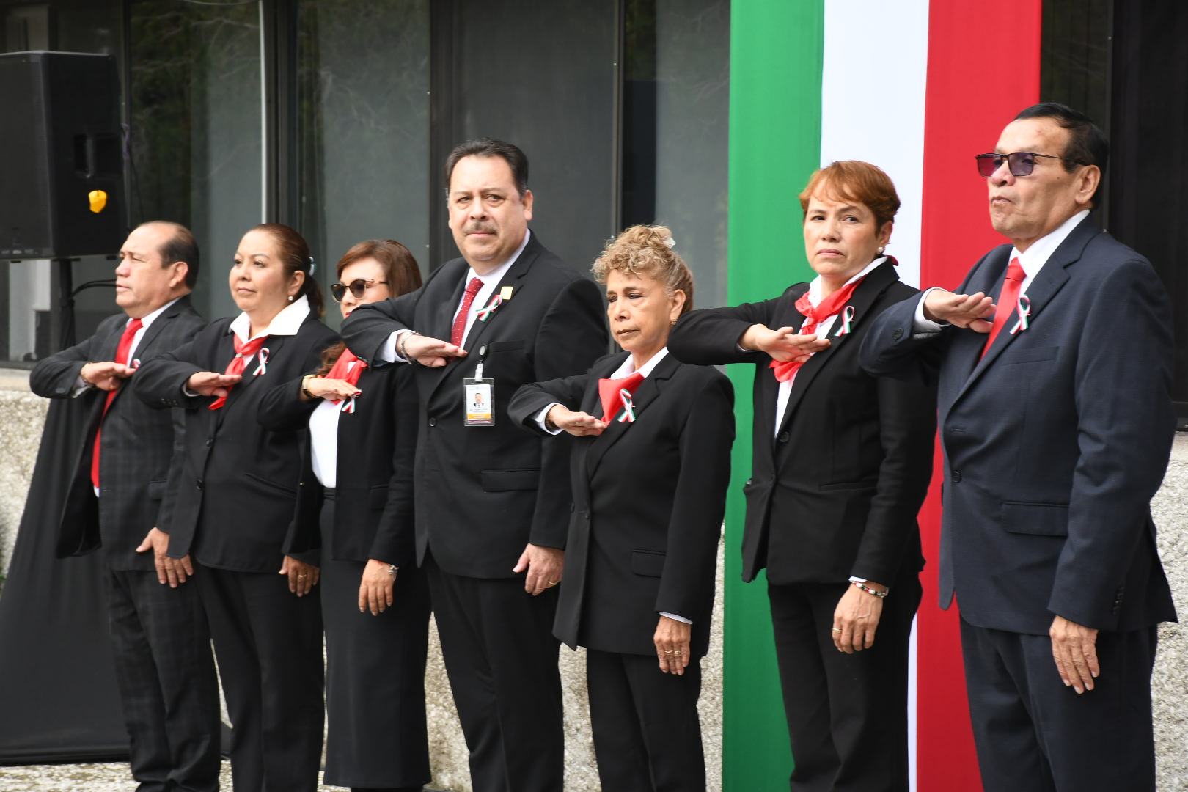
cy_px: 396
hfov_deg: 15.2
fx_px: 4455
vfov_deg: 10.2
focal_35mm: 135
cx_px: 594
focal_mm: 90
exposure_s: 1/125
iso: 500
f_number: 9
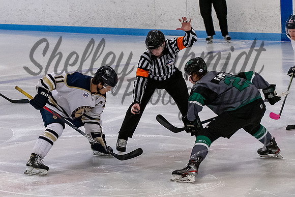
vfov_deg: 6.9
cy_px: 76
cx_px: 147
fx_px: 1640
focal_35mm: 200
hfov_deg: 10.3
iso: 3200
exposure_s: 1/800
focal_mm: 80
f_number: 3.5
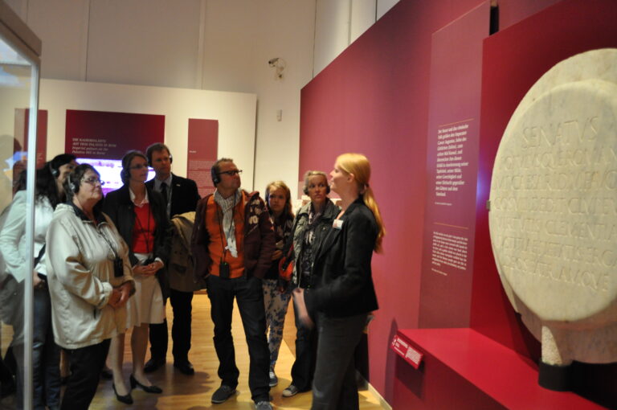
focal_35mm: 30
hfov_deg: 62.0
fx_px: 514
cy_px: 205
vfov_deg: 43.5
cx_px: 308
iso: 1600
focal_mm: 20
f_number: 3.8
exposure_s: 1/5
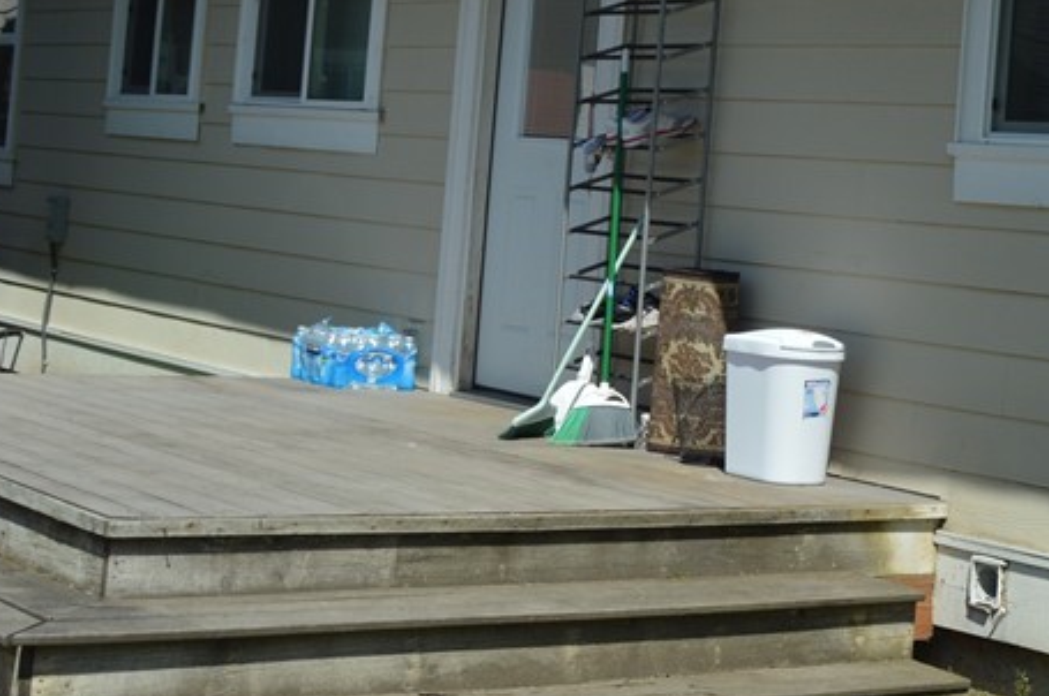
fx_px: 2502
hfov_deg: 22.8
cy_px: 88
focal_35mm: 86
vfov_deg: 15.7
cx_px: 1034
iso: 100
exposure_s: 1/320
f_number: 9
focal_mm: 24
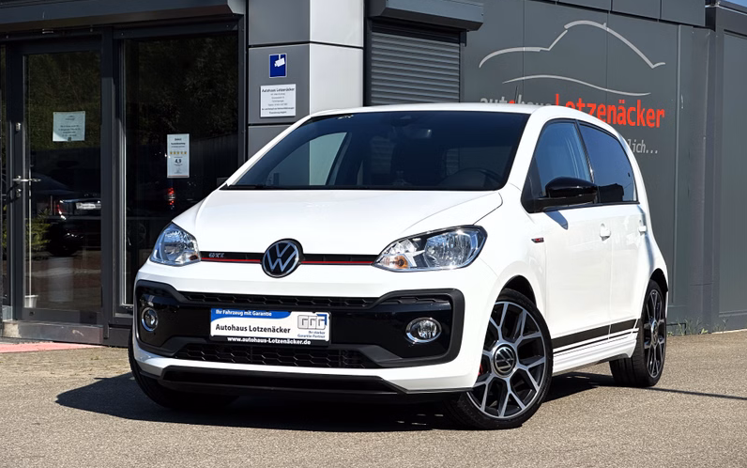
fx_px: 1670
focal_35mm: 82
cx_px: 374
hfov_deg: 25.2
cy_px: 276
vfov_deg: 15.9
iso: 32
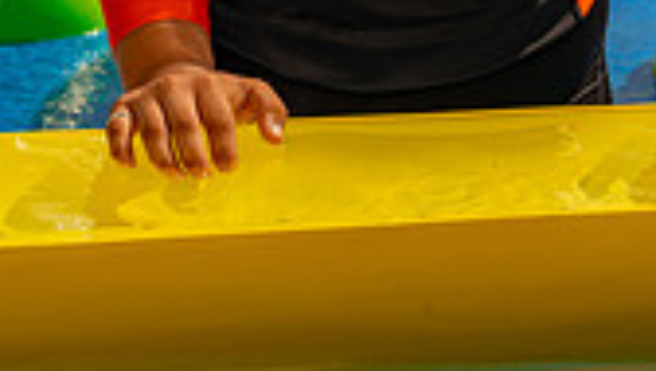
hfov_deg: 12.8
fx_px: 2926
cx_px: 418
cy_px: -453
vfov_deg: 6.9
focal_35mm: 168
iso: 160
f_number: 11
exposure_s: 1/200
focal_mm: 60
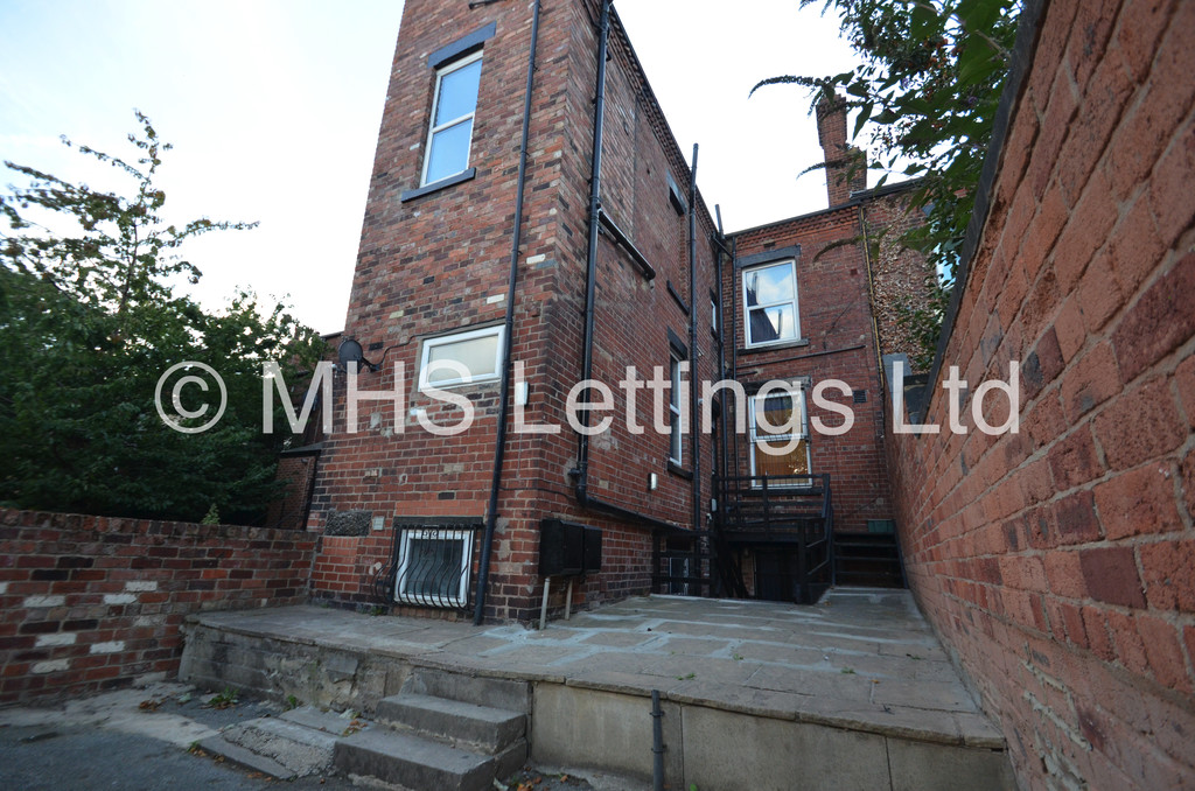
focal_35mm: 15
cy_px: 396
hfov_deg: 100.5
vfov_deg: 77.1
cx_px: 598
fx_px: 497
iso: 1000
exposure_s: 1/640
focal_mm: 10
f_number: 4.5
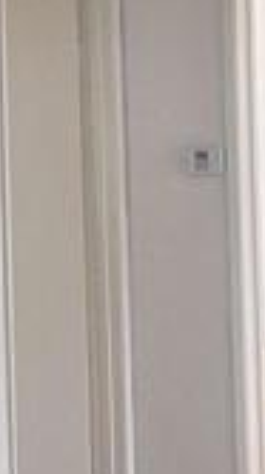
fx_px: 2105
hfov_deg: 7.0
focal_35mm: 168
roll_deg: +0.8
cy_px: -11
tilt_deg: +2.5
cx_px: -256
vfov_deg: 12.6
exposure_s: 1/60
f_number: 1.6
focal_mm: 5.1
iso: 160
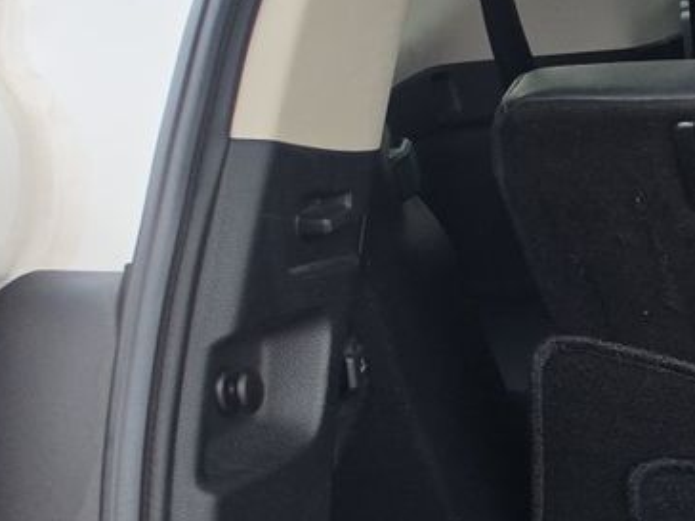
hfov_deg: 15.0
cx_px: 1472
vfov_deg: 14.5
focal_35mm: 101
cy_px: 464
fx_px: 2028
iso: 16
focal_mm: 6.5
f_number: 1.4
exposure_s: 1/119
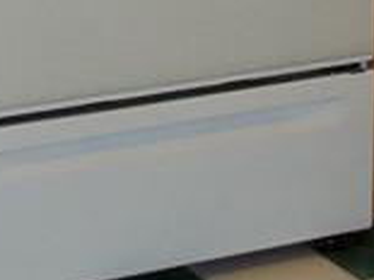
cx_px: 118
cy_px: -369
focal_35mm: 192
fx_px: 2073
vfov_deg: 7.3
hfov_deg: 10.3
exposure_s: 1/30
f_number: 3.4
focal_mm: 5.2
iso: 100
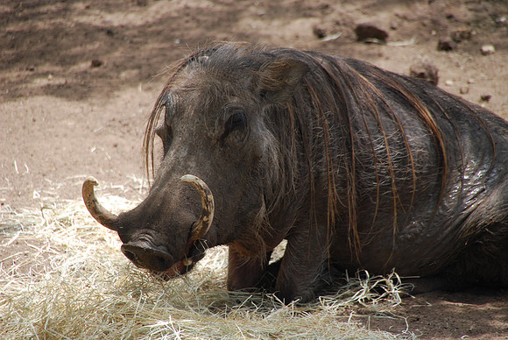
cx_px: 254
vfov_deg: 3.4
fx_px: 5721
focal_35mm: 405
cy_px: 170
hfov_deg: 5.1
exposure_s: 1/500
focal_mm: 270
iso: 360
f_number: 6.3
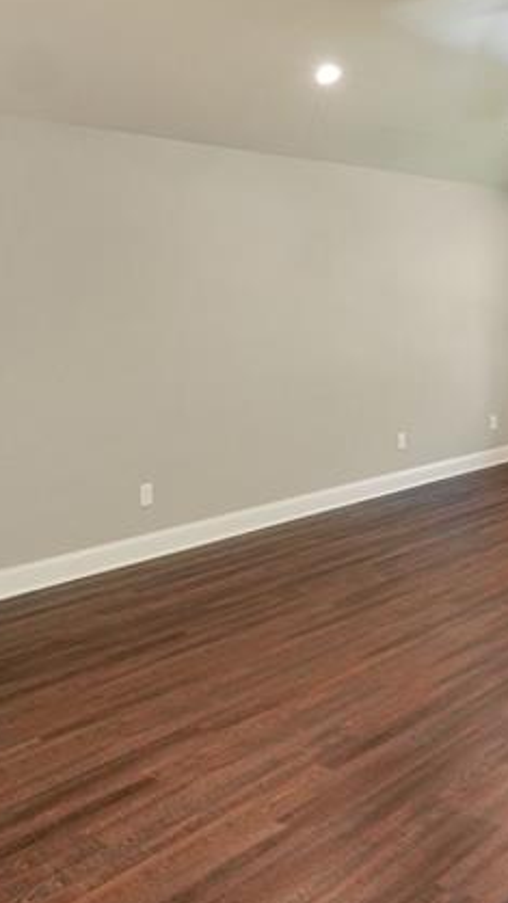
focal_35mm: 41
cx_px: 588
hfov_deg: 26.3
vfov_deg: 48.2
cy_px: 272
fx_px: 982
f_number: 4
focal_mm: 16
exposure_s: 1/160
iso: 1600
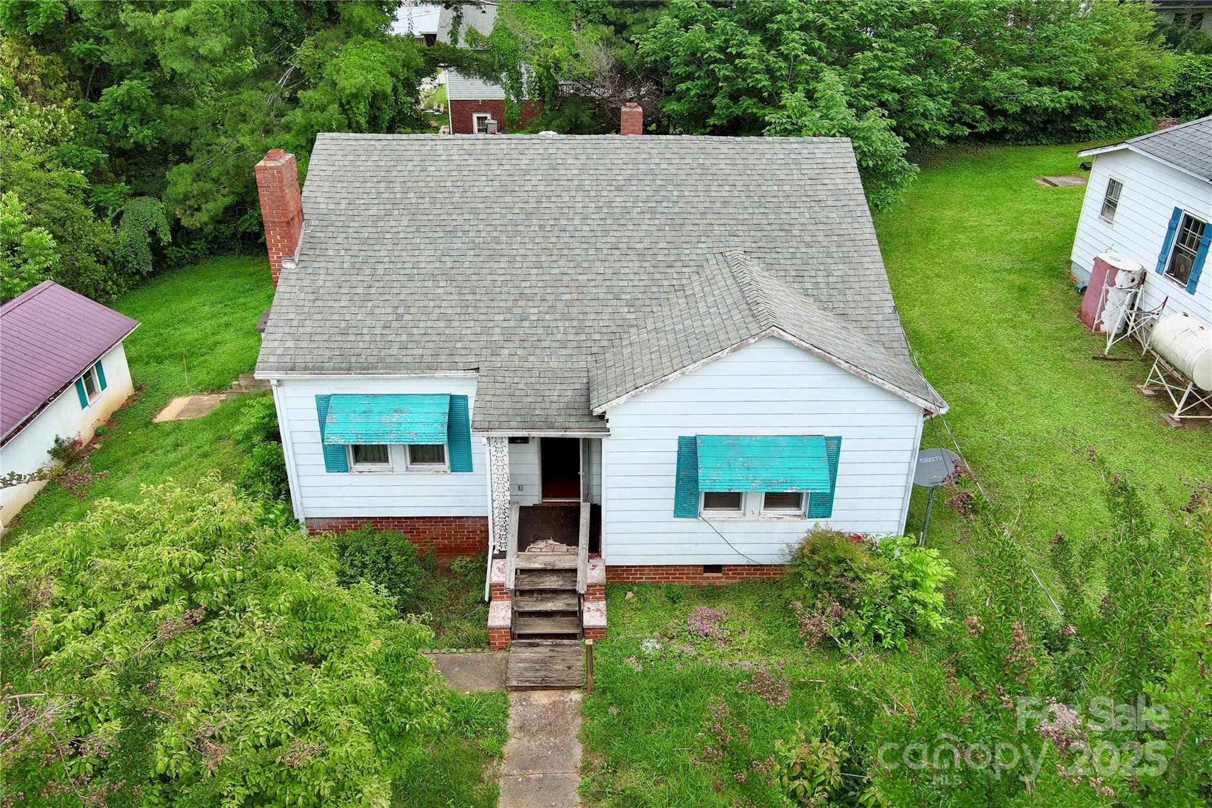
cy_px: 404
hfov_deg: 63.7
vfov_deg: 45.0
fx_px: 976
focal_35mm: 29
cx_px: 606
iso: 100
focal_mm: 10.57
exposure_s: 1/412
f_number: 2.8
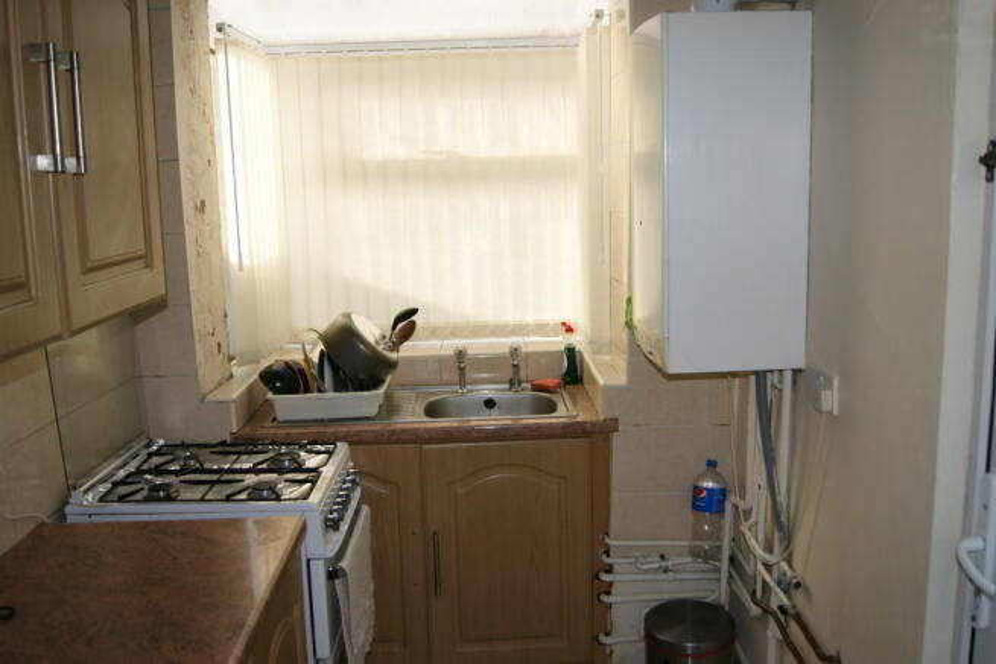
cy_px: 332
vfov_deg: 40.0
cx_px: 498
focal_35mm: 33
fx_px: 913
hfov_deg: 57.2
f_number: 4
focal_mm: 22
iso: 100
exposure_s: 1/160
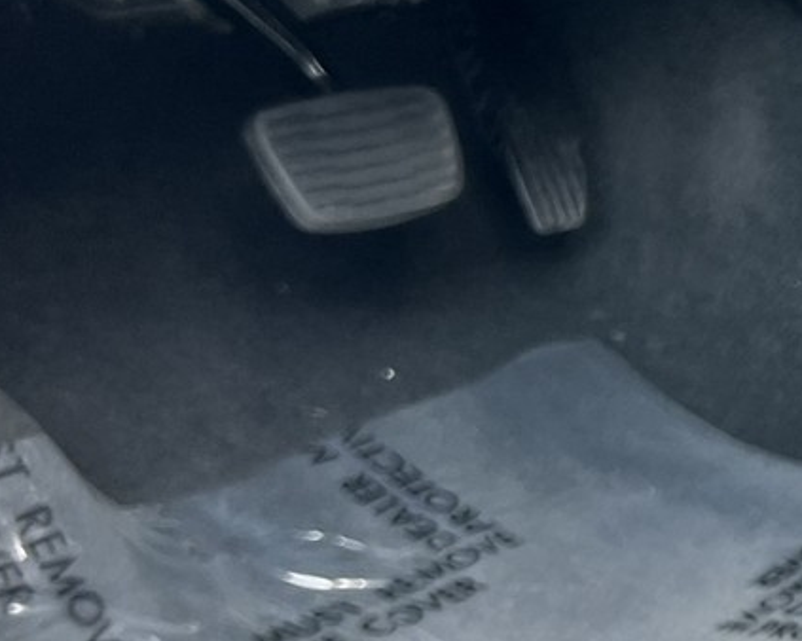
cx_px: 1219
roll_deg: -3.9
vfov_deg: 15.9
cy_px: 535
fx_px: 2278
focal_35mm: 96
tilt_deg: -22.7
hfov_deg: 17.8
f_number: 1.5
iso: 40
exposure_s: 1/121
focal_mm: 5.7
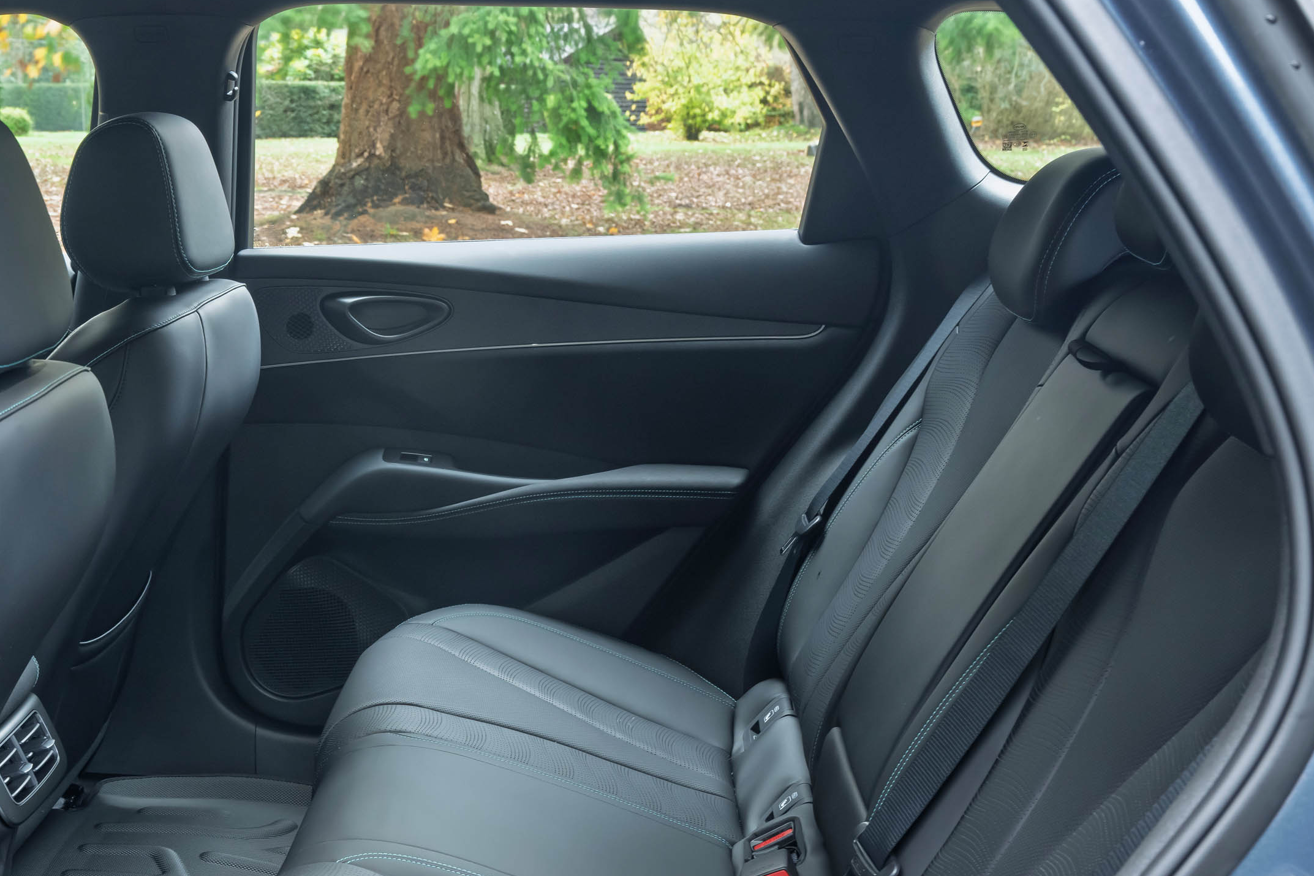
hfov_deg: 38.8
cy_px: 643
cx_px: 342
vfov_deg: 26.8
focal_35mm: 50
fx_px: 1818
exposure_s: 1.6
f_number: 8
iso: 400
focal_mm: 30.5
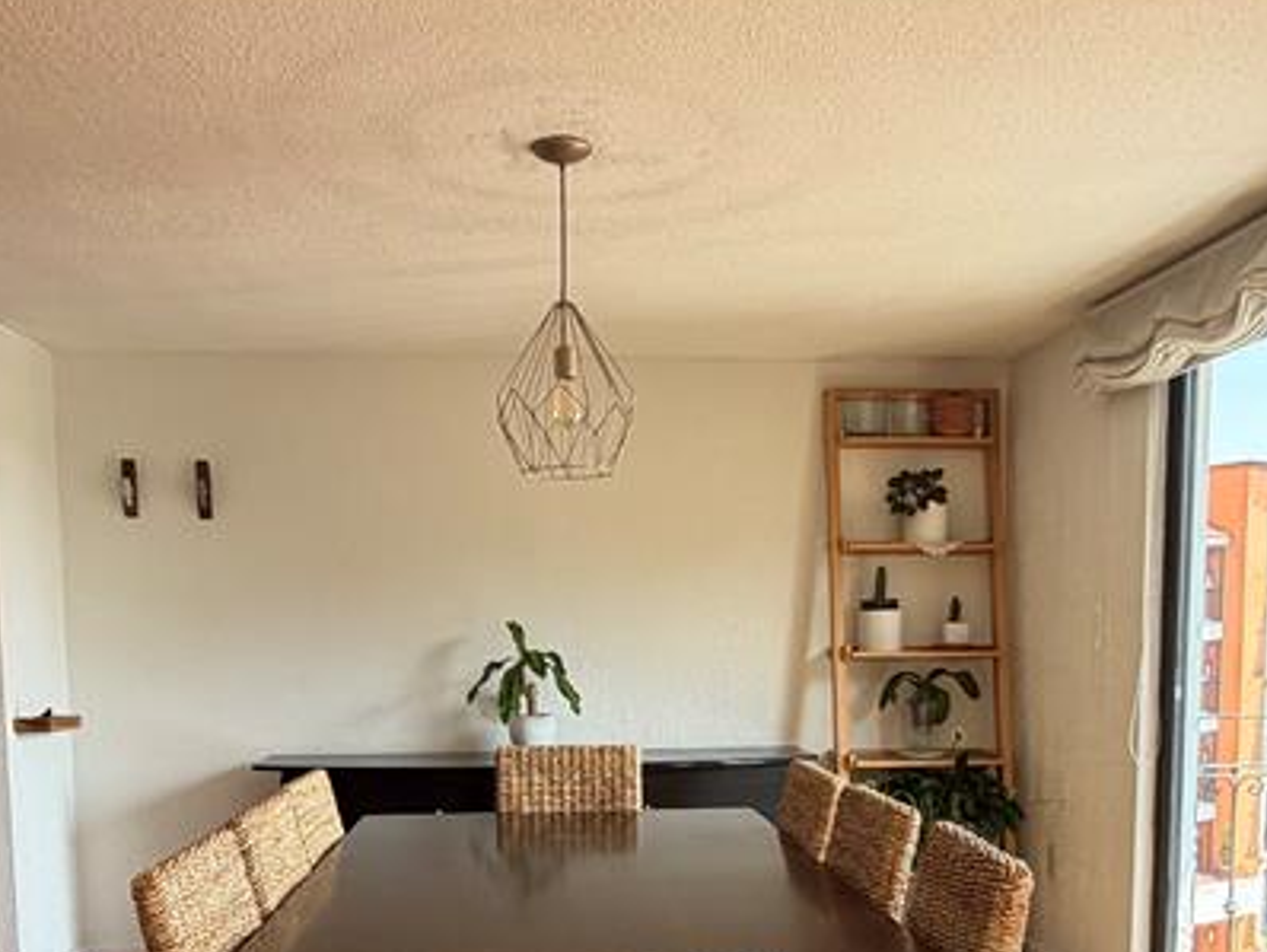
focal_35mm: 36
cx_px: 637
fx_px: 1318
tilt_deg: -5.9
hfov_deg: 51.3
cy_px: 771
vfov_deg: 38.1
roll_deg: +1.0
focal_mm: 2.22
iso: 100
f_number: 2.2
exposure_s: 1/121
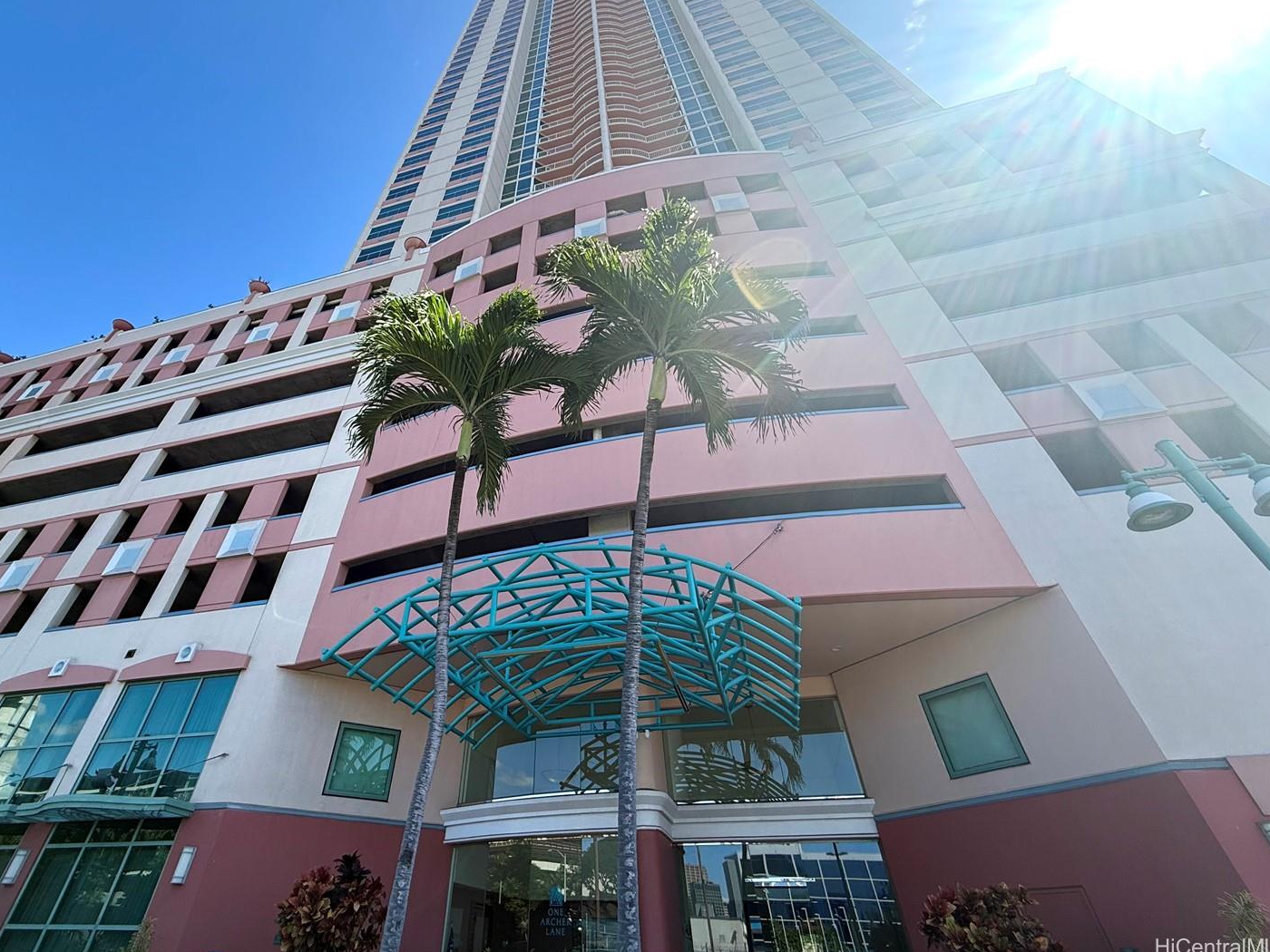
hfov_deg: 94.1
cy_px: 412
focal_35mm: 16
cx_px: 563
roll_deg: -1.8
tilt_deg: +44.1
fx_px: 587
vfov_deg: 77.7
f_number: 2.2
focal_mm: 2.22
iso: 64
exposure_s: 1/809
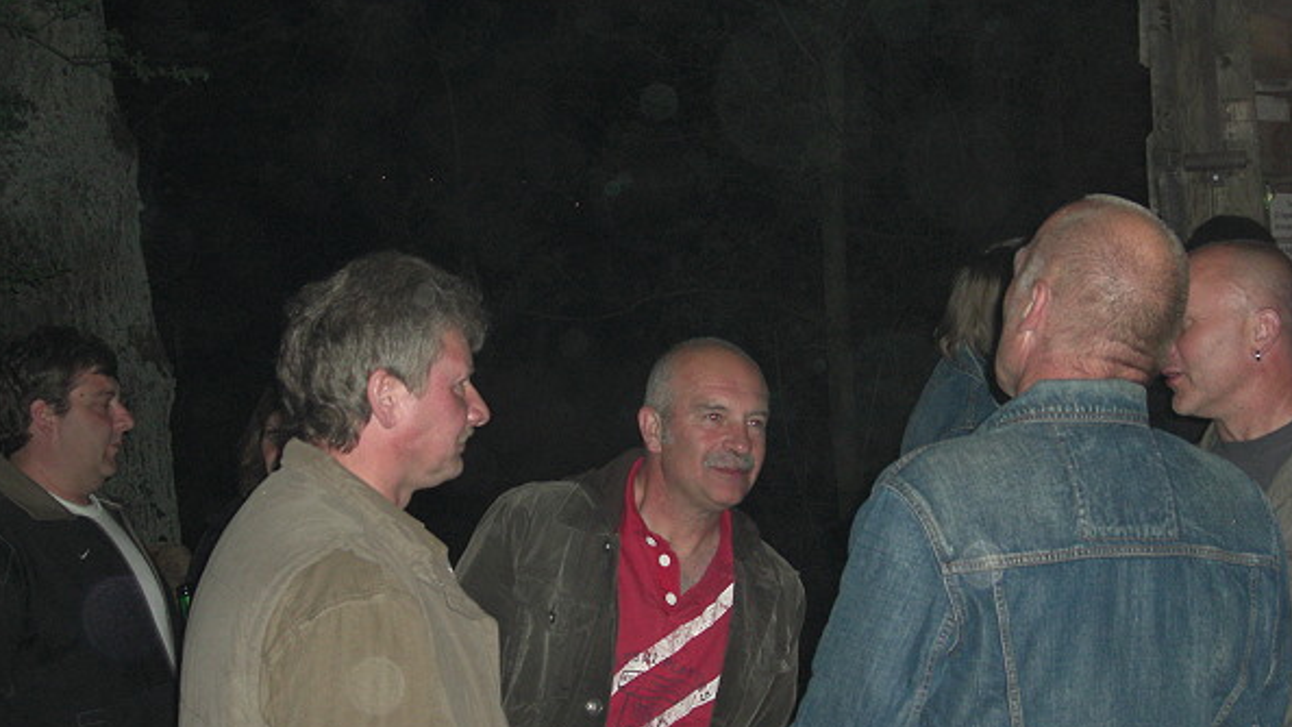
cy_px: 361
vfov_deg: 19.1
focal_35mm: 63
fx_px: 2158
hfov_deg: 33.3
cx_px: 648
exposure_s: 1/60
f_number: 3.6
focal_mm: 11.8
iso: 200
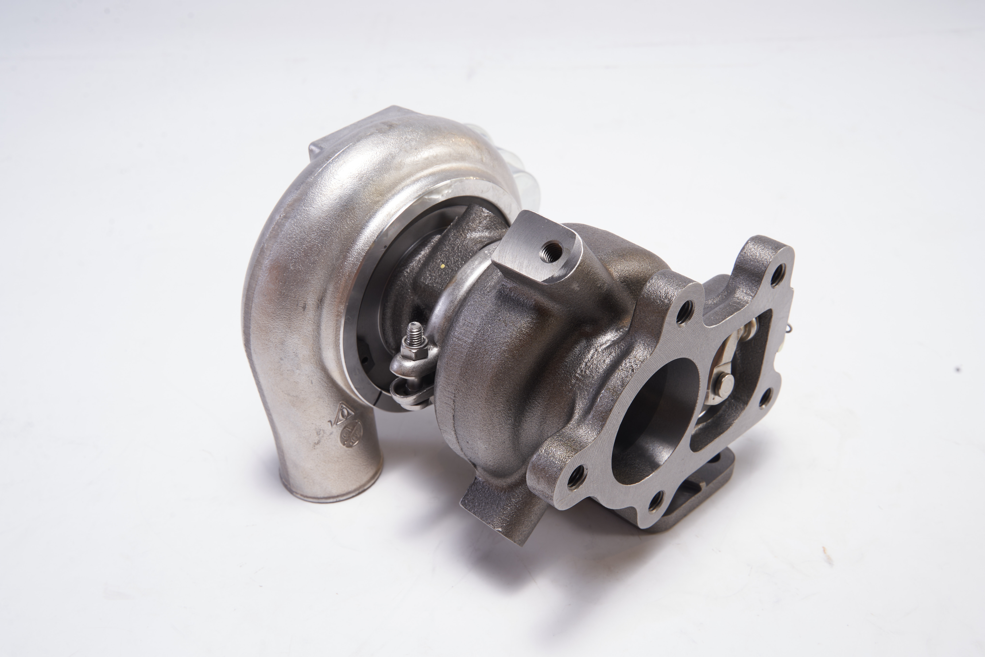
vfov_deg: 34.2
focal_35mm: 39
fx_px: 1067
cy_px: 332
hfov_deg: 49.6
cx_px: 504
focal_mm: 38
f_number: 14
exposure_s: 1/100
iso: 80
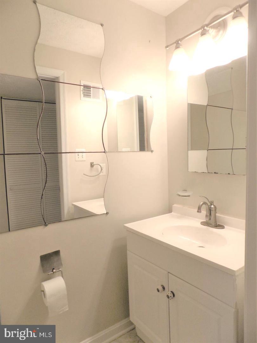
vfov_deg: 73.9
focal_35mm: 23
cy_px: 172
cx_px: 128
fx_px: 228
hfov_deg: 58.9
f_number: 3.1
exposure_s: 1/125
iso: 80
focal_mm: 4
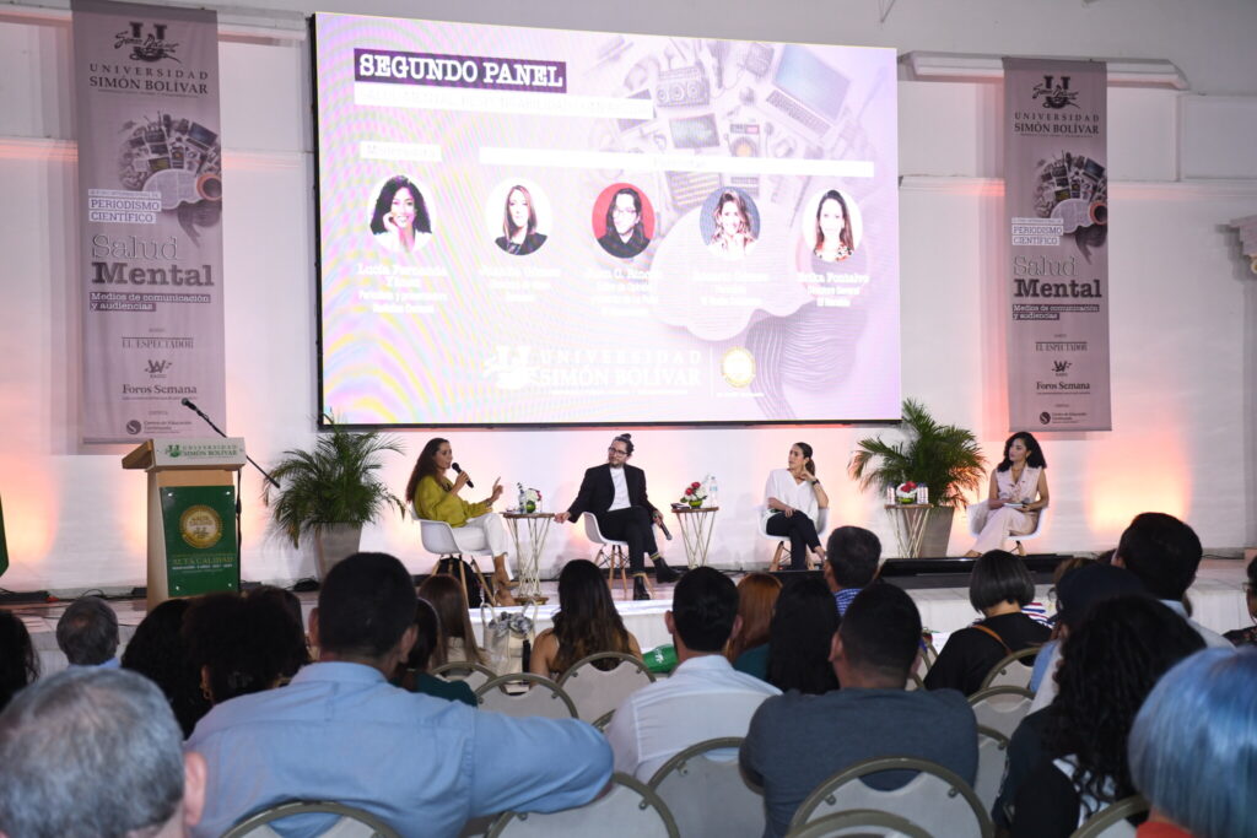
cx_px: 628
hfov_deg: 35.0
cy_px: 419
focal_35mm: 57
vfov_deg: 23.8
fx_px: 1990
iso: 1250
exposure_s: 1/50
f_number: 6.3
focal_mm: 38
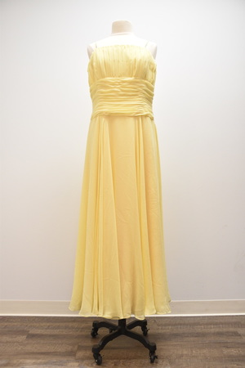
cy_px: 184
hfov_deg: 43.6
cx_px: 122
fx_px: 306
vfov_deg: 61.9
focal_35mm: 30
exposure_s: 1/80
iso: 1000
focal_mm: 20
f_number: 4.5
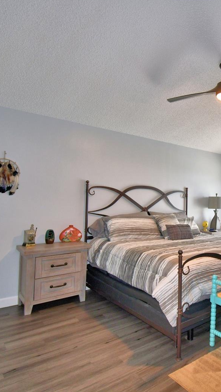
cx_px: 202
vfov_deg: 76.3
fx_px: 250
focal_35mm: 24
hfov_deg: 43.3
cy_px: 194
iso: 250
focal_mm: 10
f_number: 4.5
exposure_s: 1/30
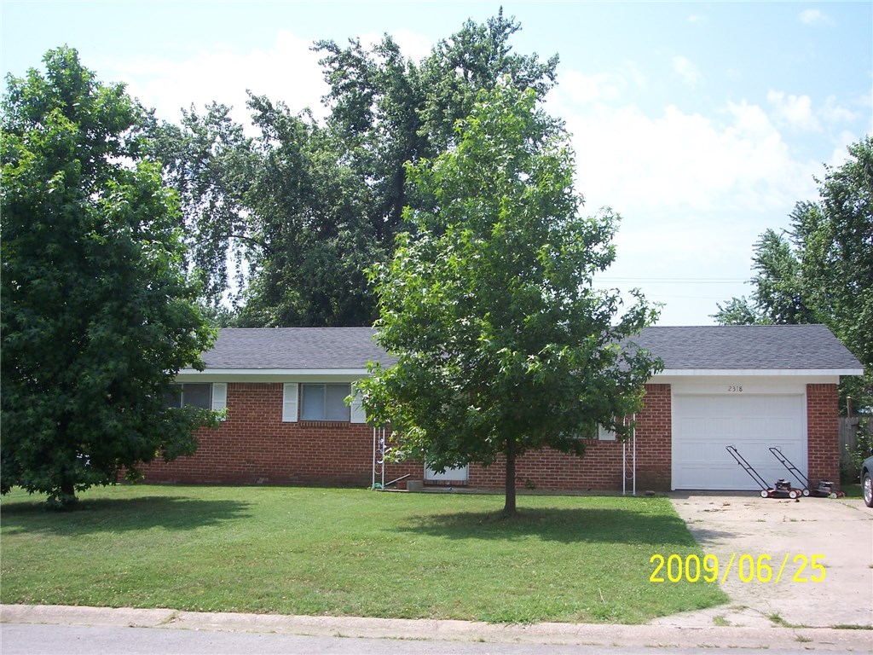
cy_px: 328
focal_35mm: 39
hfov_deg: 47.9
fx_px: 984
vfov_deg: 36.8
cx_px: 436
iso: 100
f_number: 4
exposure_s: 1/500
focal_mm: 8
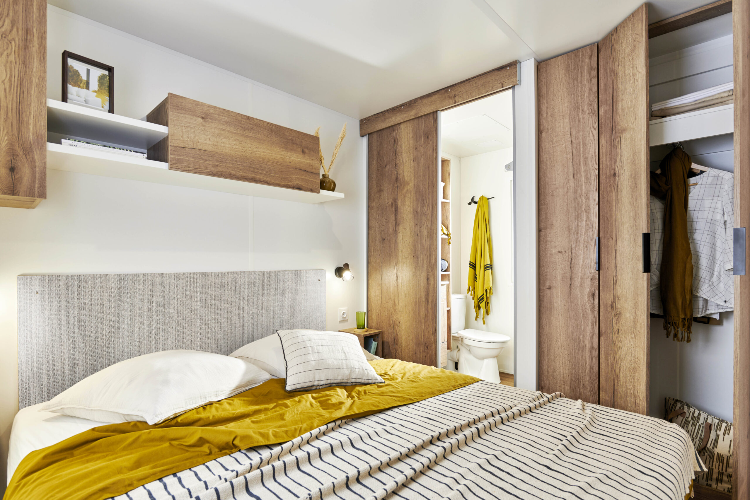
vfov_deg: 67.4
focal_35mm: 18
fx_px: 375
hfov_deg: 90.0
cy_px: 250
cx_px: 375
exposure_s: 1/10
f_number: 5.6
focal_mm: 18
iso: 100
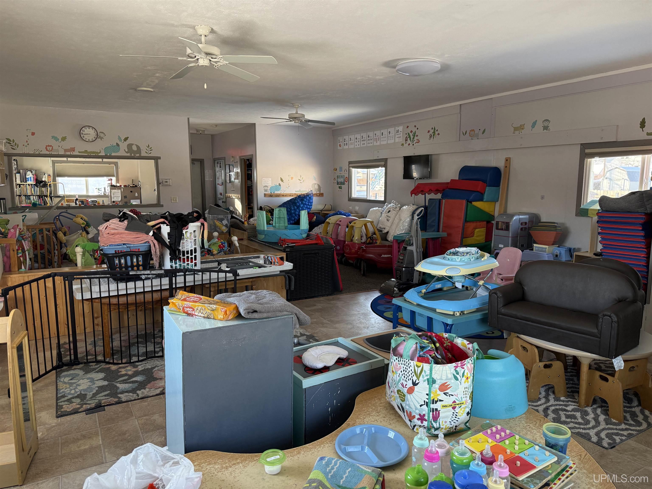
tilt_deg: -8.8
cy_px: 244
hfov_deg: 71.6
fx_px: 452
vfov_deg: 56.8
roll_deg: -0.1
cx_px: 326
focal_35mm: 24
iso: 200
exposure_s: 1/146
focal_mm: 6.76
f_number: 1.78
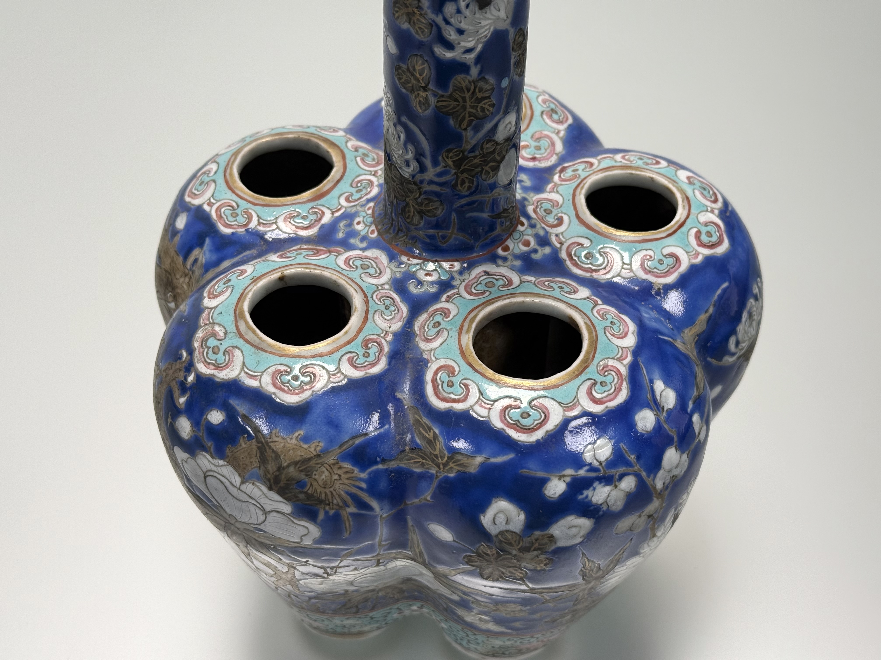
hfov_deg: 39.7
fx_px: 1222
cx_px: 440
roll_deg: +1.4
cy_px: 330
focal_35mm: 48
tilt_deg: -43.1
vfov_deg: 30.3
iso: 64
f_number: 1.78
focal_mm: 6.76
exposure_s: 1/100
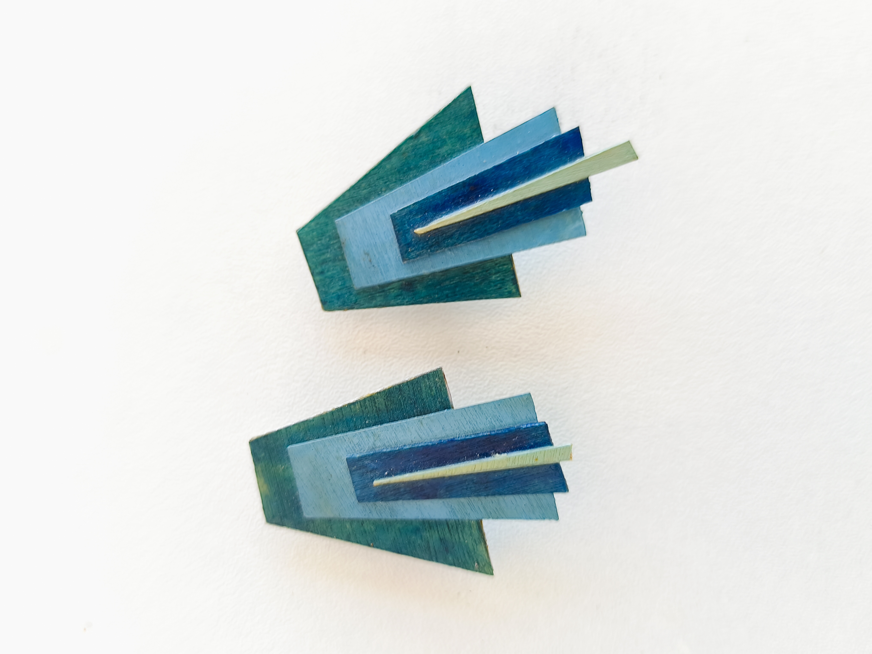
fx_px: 806
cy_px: 327
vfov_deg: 44.2
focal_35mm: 32
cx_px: 436
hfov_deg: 56.8
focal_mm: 6.14
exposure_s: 1/10
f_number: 1.65
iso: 50
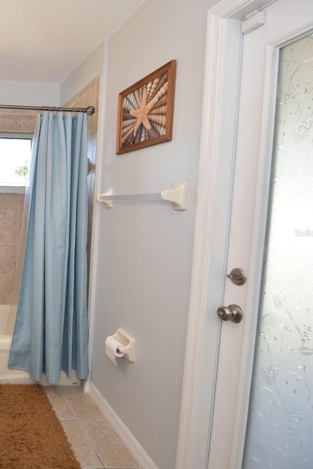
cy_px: 233
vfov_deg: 76.1
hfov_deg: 43.6
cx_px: -25
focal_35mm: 23
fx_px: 300
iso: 200
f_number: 4.5
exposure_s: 1/80
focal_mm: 10
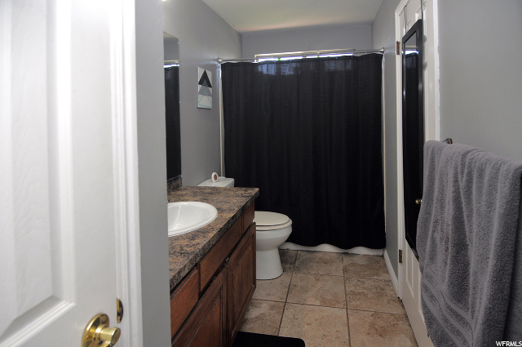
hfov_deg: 90.1
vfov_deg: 67.2
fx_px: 261
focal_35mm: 18
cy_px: 174
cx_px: 261
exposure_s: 1/60
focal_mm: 12
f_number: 4
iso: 200
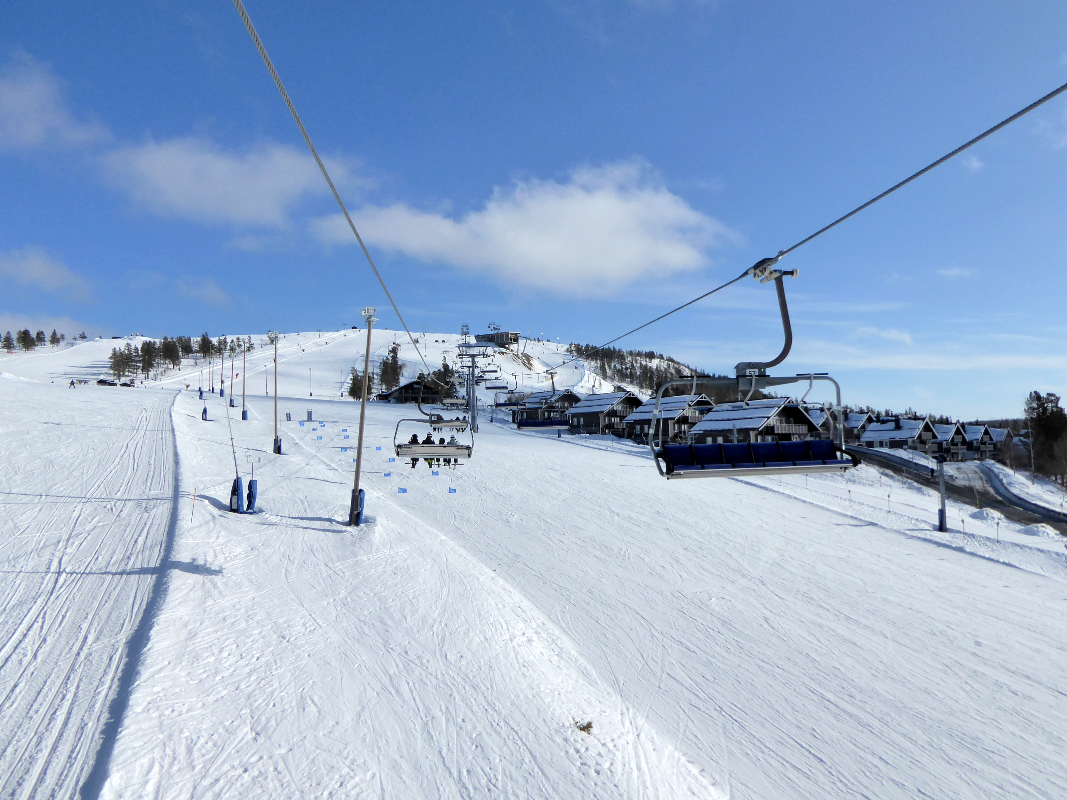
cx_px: 534
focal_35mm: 25
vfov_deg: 54.9
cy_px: 400
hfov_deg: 69.4
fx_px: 771
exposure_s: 1/2000
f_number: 4
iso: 125
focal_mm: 4.3
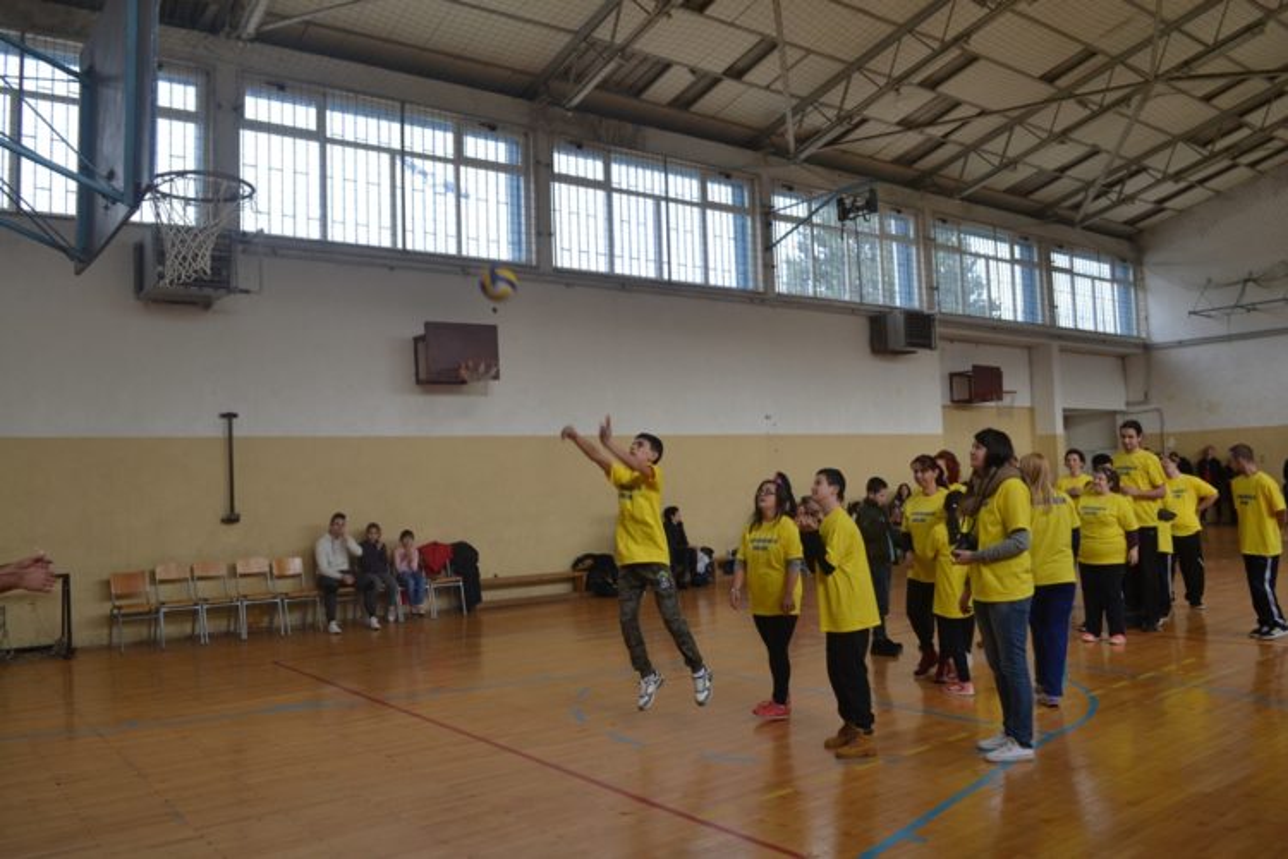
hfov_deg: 67.4
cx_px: 644
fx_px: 966
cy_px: 430
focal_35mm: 27
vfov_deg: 47.9
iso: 400
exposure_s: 1/125
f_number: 5.6
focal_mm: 18
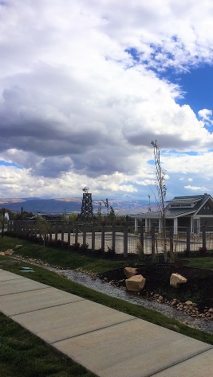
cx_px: 133
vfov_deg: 61.0
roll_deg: +0.6
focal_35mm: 32
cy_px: 187
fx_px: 321
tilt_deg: +5.2
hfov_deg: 36.5
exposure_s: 1/3205
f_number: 2.2
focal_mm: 4.15
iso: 25
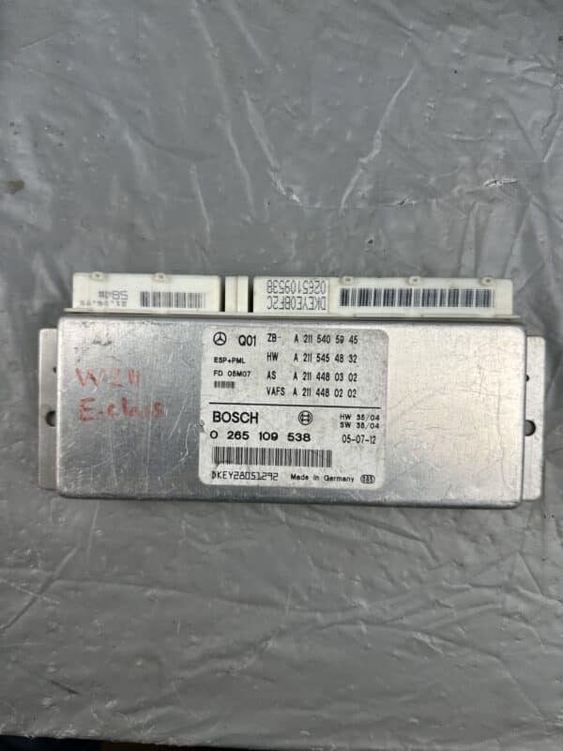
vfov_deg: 71.6
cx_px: 282
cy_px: 376
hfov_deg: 56.8
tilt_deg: -88.8
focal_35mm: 24
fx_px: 520
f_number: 1.78
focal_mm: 6.86
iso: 50
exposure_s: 1/112
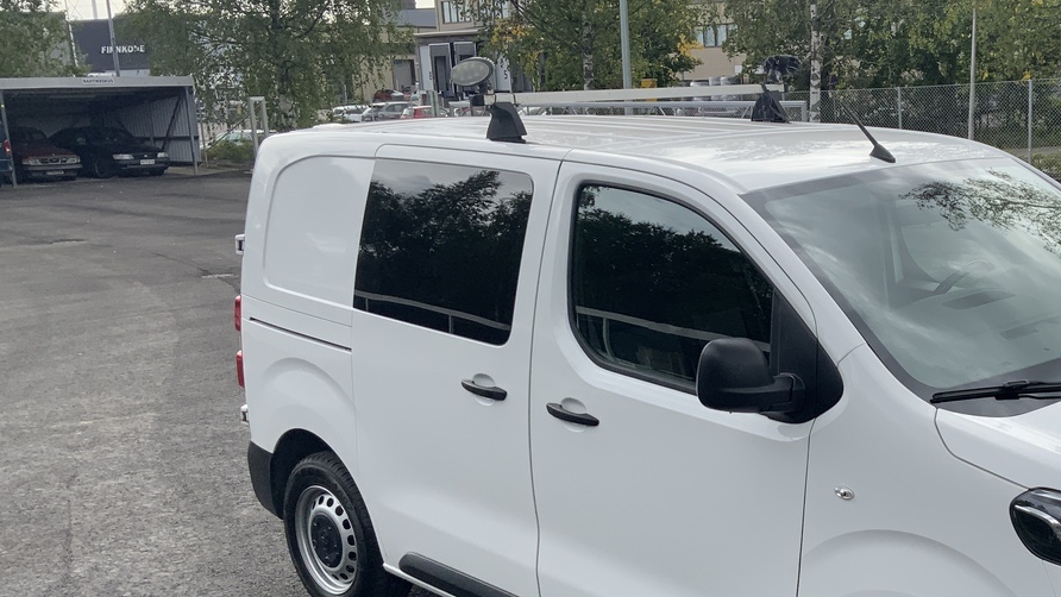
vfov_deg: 23.4
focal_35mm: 51
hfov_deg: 39.2
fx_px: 1435
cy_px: 400
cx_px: 829
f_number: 1.8
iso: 16
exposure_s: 1/657
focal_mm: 3
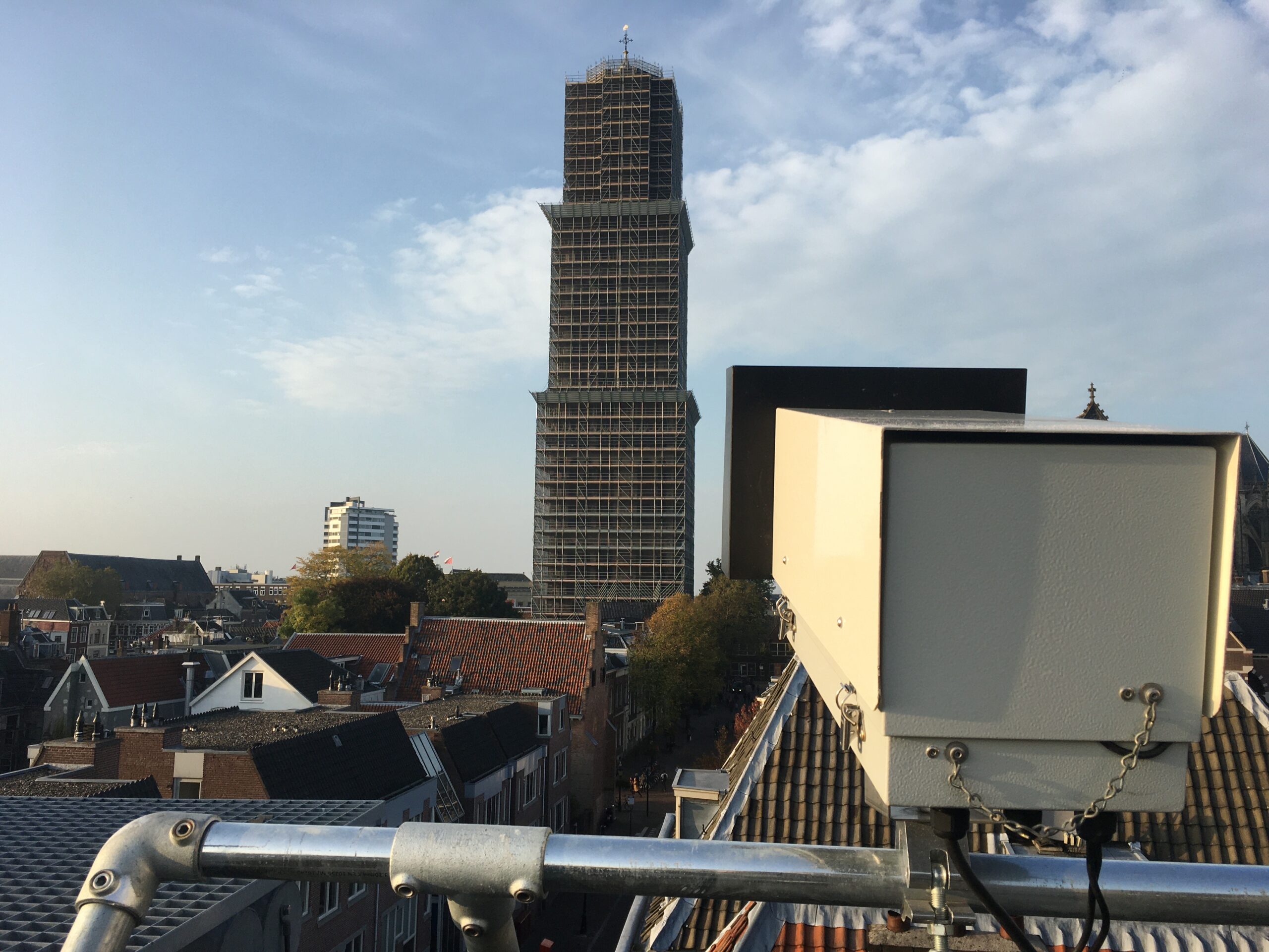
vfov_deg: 48.2
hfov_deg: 61.7
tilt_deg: +6.0
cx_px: 634
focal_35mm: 29
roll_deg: -1.5
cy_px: 476
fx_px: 1063
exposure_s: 1/718
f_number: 2.2
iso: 25
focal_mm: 4.15
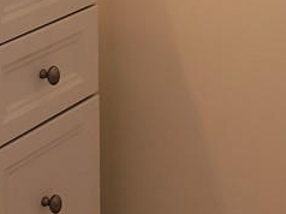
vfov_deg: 11.9
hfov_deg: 17.5
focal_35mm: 112
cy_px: -197
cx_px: 203
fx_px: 924
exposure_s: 1/60
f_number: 2.4
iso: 80
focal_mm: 4.3
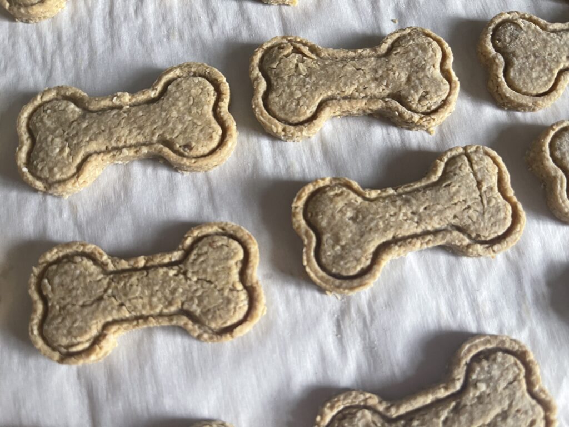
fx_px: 427
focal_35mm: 26
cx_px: 284
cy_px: 214
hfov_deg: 67.3
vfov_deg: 53.1
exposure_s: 1/60
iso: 160
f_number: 1.6
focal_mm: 5.1
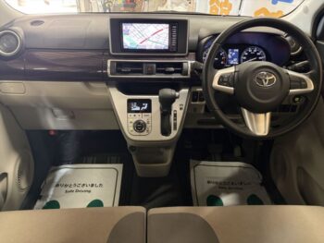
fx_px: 244
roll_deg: -1.9
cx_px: 162
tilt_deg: -30.2
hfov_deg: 67.3
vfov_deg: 53.1
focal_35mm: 26
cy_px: 122
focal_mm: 5.96
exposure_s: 1/30
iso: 640
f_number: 1.6
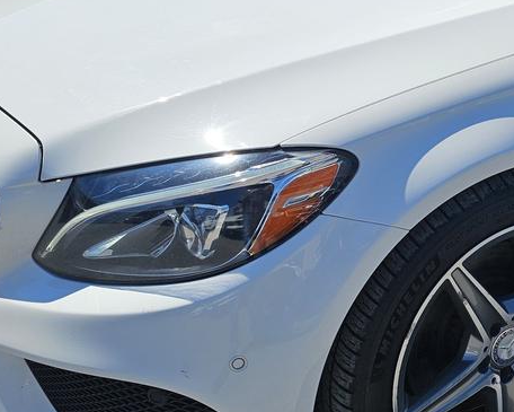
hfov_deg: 27.6
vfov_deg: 24.1
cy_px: 132
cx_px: 553
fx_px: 959
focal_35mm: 63
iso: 16
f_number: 1.7
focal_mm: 6.3
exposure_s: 1/1484
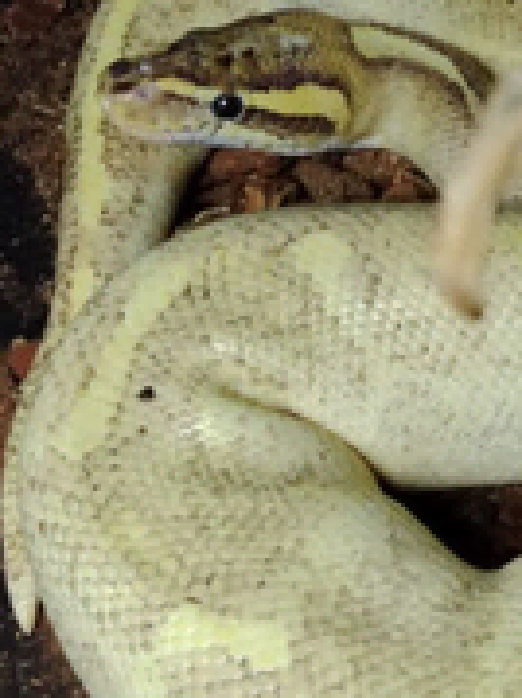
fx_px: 2758
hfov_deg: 10.8
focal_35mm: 137
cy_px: 213
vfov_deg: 14.4
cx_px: 403
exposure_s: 1/50
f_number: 1.75
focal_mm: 5.25
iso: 2972
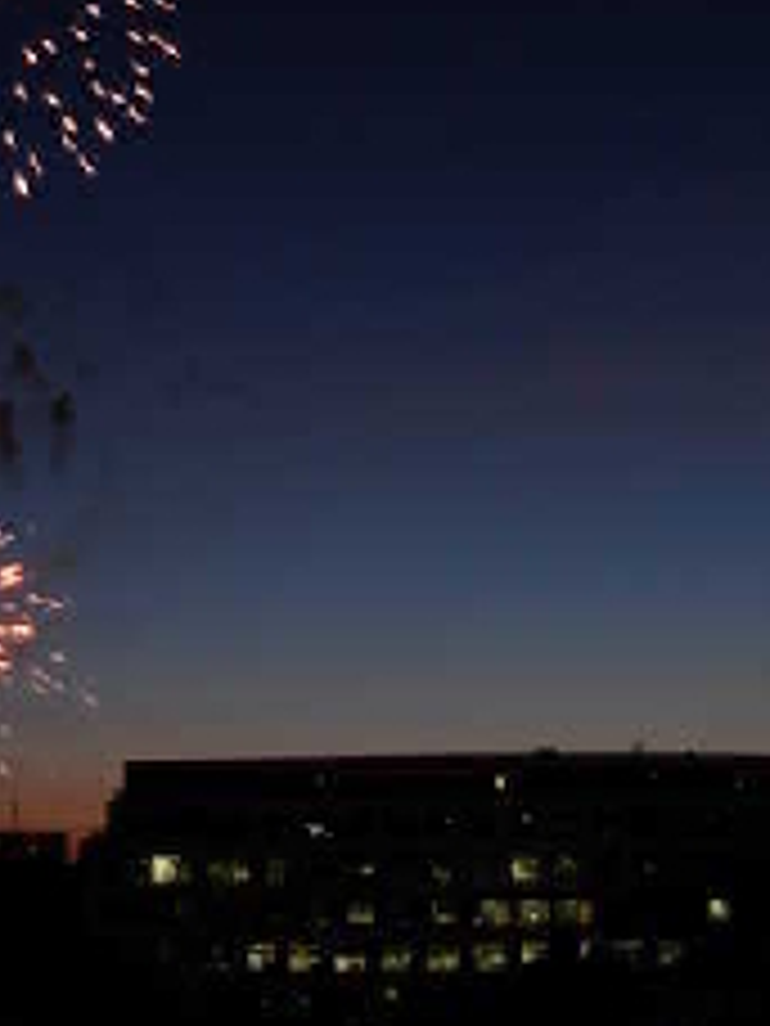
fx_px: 2373
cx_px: 14
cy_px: 248
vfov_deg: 24.1
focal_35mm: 80
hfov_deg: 18.0
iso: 79
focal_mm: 6.3
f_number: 2.9
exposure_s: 1/4.8
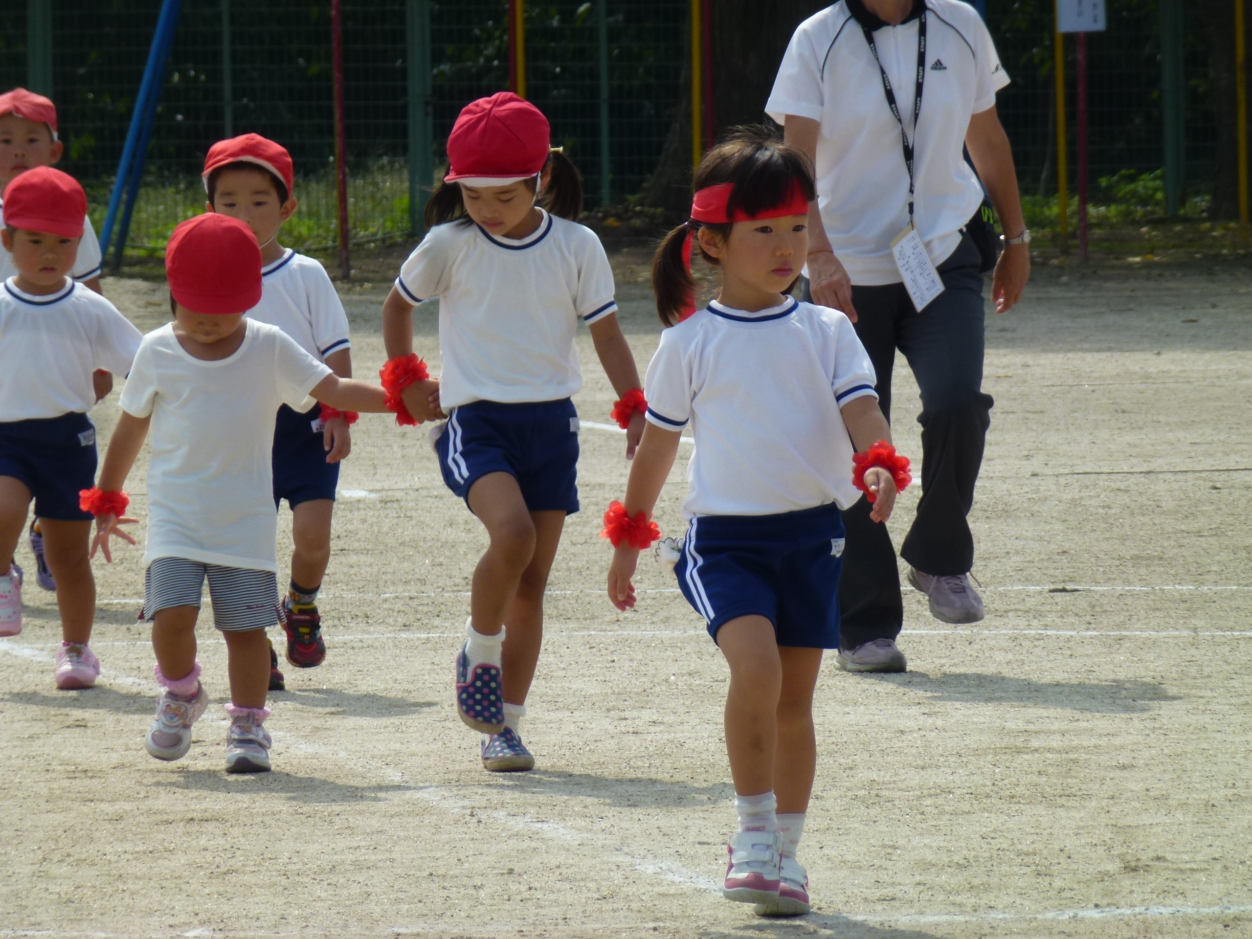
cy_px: 470
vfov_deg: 3.9
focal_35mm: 384
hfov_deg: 5.2
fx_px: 13889
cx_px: 626
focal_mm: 68.8
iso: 100
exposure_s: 1/500
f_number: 5.9
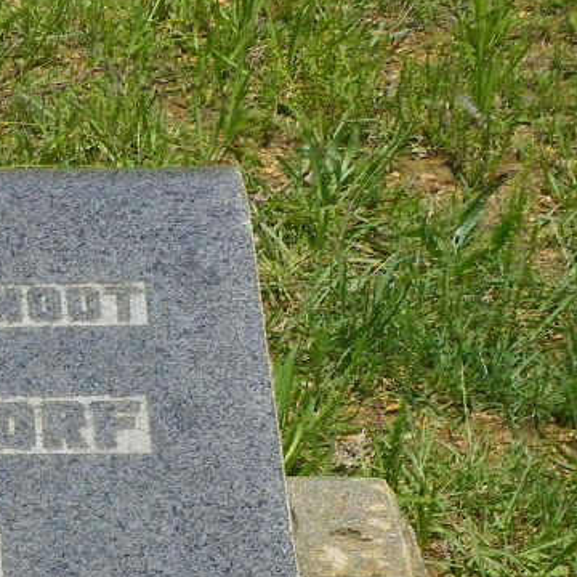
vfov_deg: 9.7
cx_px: -280
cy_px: 689
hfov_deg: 9.6
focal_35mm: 177
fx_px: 3338
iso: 64
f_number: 5.6
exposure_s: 1/320
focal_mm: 10.7
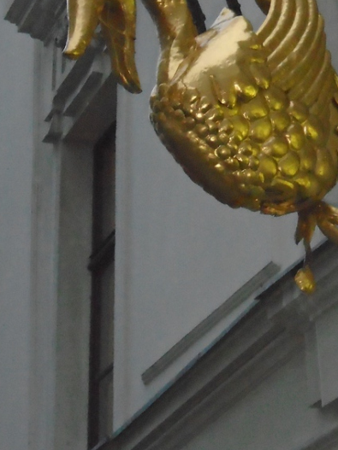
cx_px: 373
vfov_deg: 10.9
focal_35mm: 180
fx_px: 2344
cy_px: 55
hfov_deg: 8.2
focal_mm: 14
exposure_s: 1/30
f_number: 6.1
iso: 800
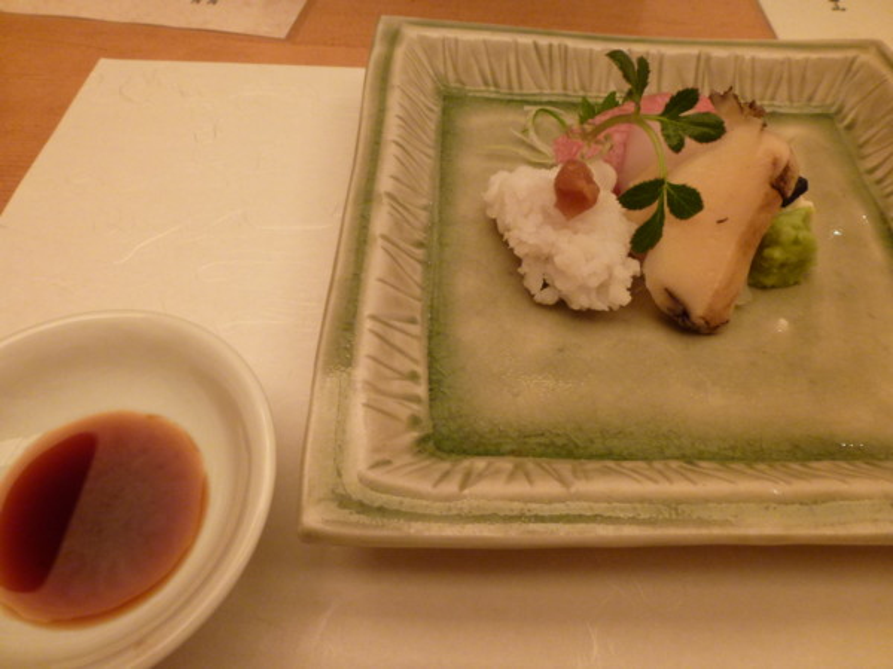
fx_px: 619
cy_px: 334
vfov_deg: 56.8
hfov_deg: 71.6
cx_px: 446
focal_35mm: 24
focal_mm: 4.3
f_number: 3.3
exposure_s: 1/13
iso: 200
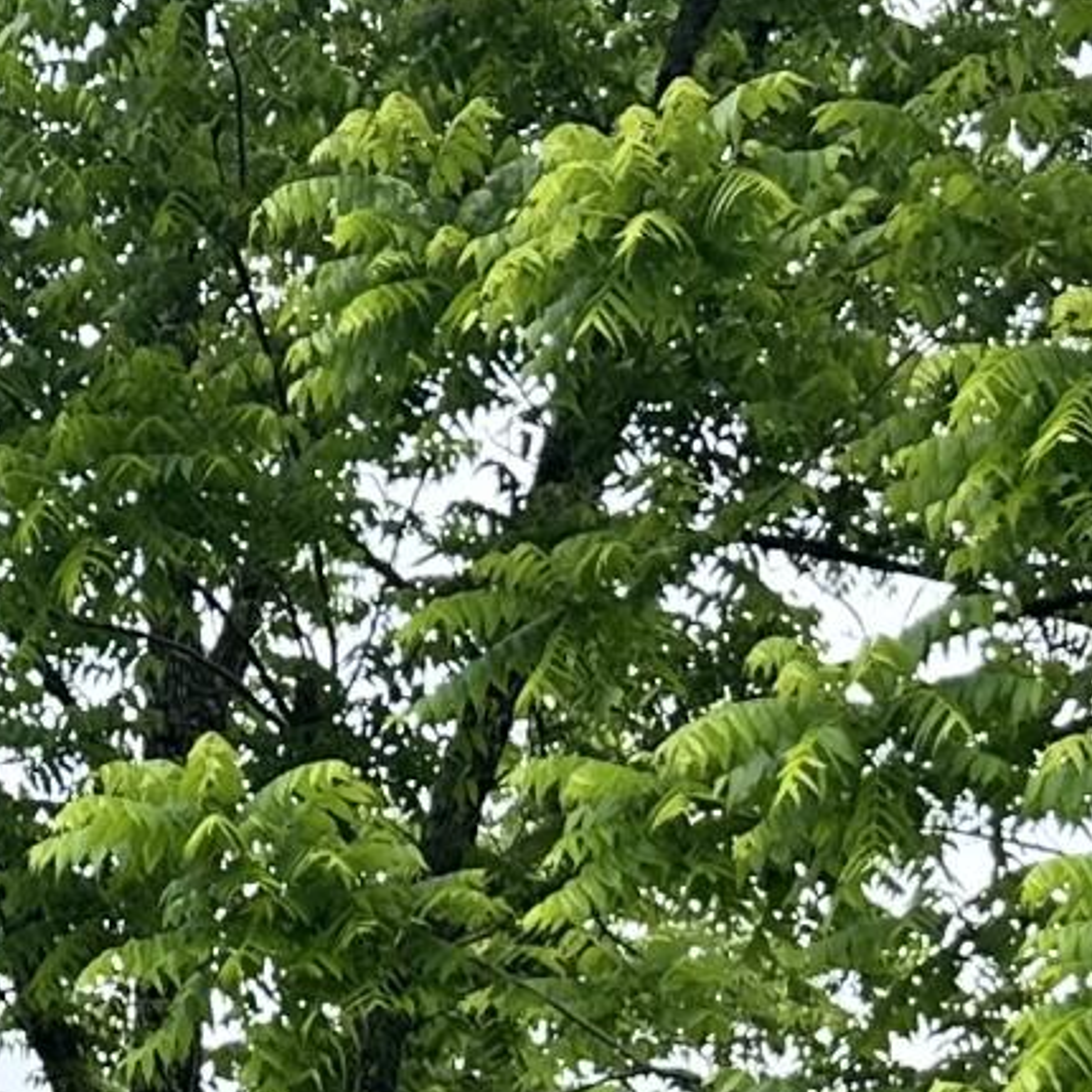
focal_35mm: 148
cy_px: 2057
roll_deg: +2.0
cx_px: -777
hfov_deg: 11.1
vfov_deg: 10.9
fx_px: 5282
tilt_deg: +1.7
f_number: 1.78
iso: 80
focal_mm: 6.86
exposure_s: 1/1517
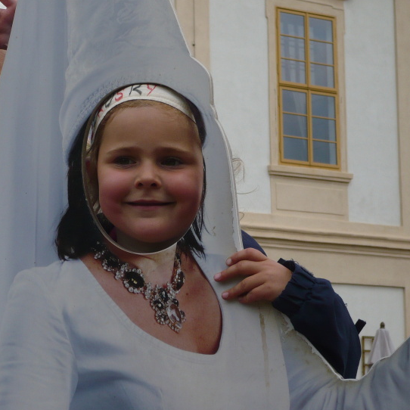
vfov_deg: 12.7
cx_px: 119
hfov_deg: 12.7
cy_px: 200
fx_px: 1836
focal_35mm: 137
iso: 100
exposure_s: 1/500
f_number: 5
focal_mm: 17.4
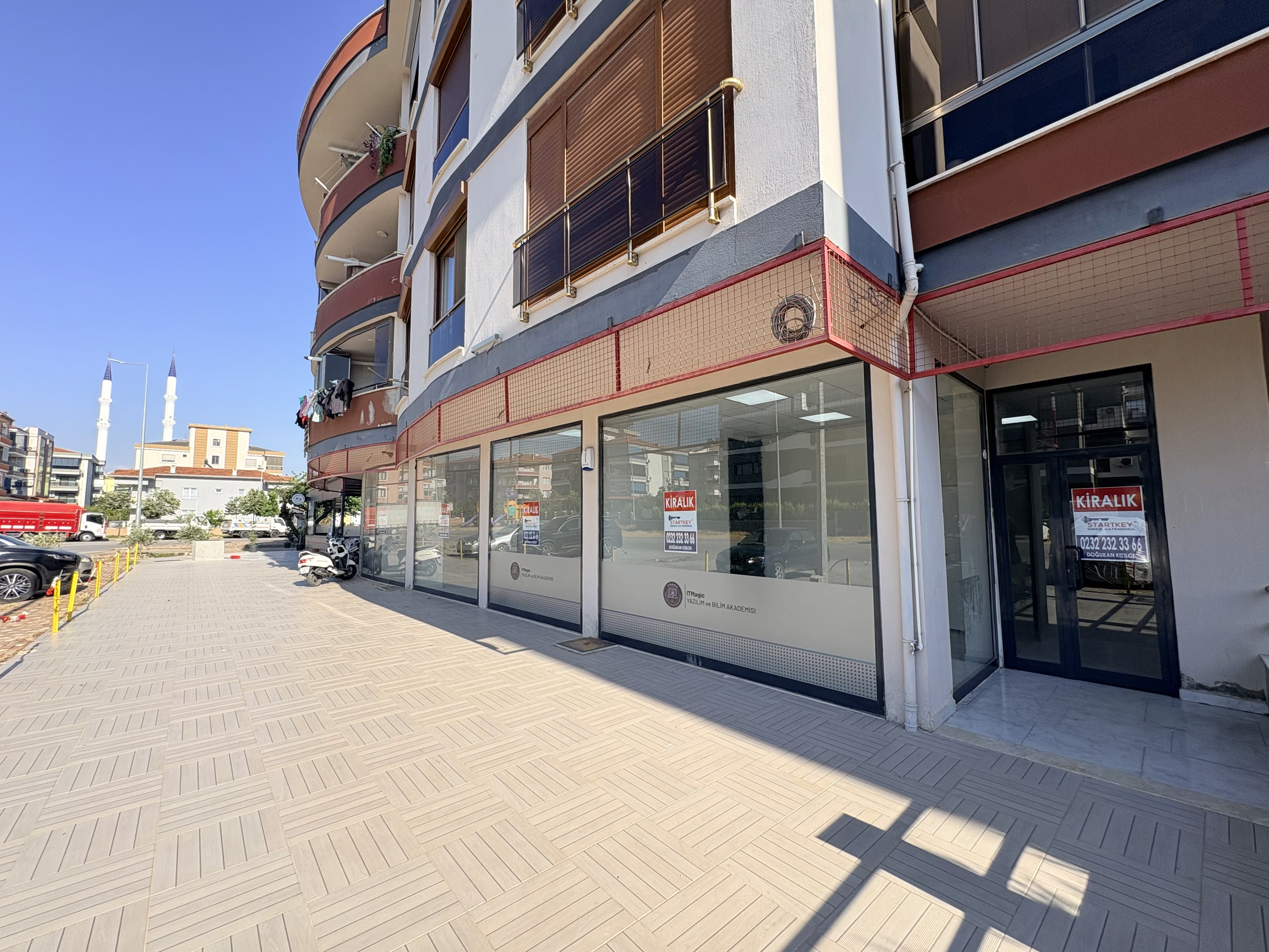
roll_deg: +0.5
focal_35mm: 14
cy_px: 476
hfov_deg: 102.1
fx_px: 513
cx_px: 634
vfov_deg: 85.7
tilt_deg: +5.4
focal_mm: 2.22
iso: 40
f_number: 2.2
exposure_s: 1/687
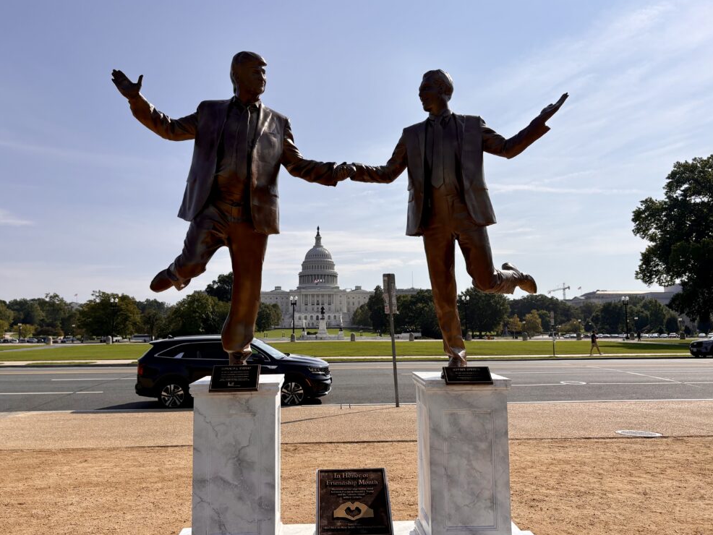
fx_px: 556
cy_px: 271
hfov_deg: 65.3
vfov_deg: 51.4
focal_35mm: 27
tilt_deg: +6.7
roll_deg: +0.8
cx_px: 345
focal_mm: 5.96
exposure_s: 1/10101
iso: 50
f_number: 1.6
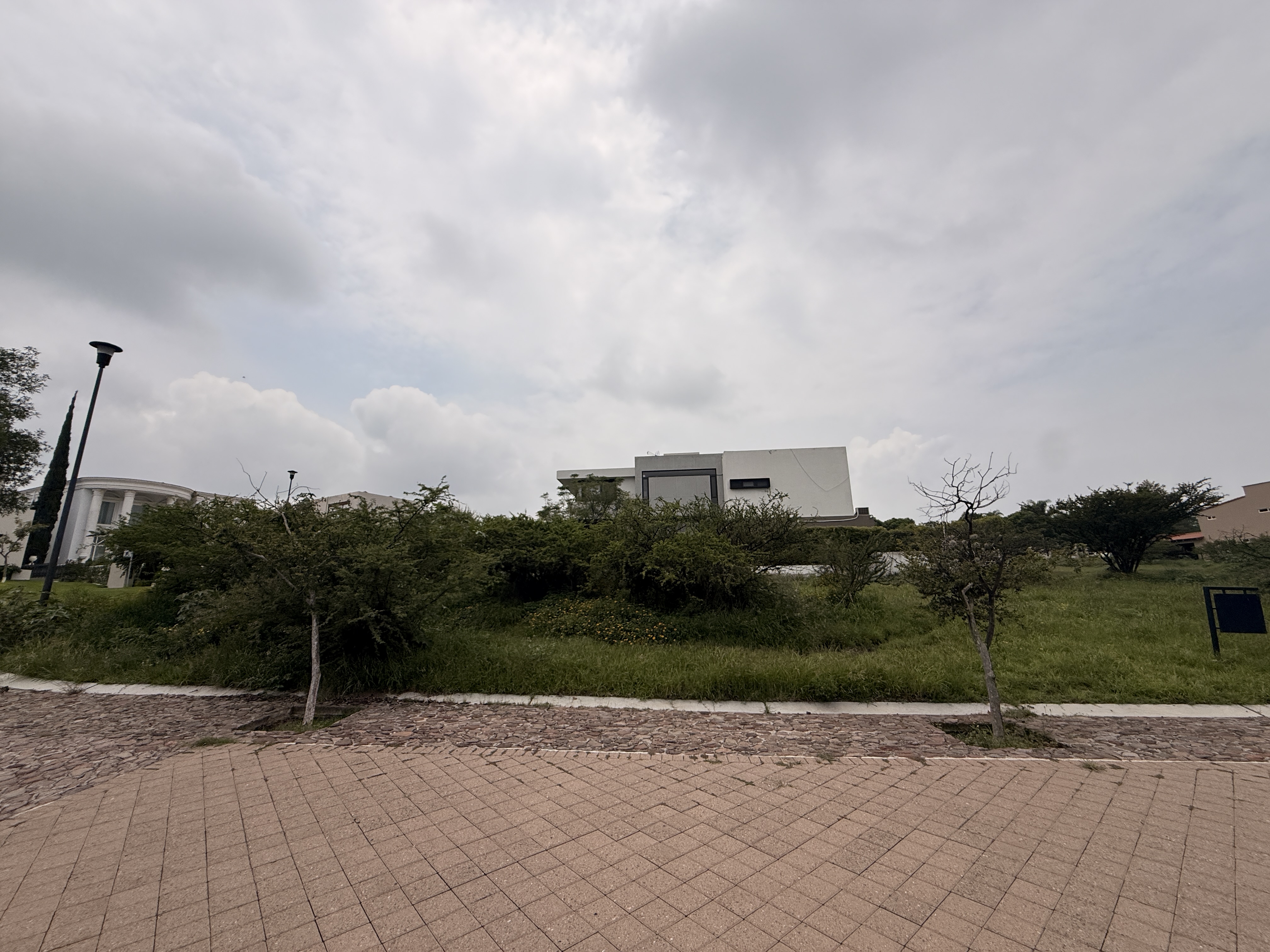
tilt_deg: +13.7
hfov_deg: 102.1
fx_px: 514
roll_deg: +0.9
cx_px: 635
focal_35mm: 14
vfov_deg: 85.7
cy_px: 476
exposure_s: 1/6173
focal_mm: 2.22
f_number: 2.2
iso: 50
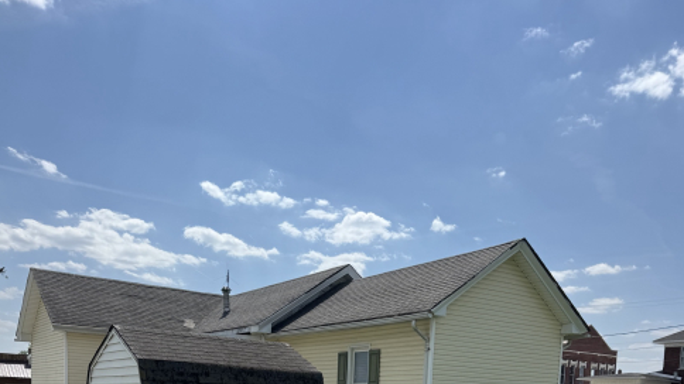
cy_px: 465
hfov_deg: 55.3
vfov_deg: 28.4
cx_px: 335
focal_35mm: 36
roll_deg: -2.3
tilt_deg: -4.7
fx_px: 653
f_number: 1.78
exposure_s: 1/7092
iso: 80
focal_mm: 6.76
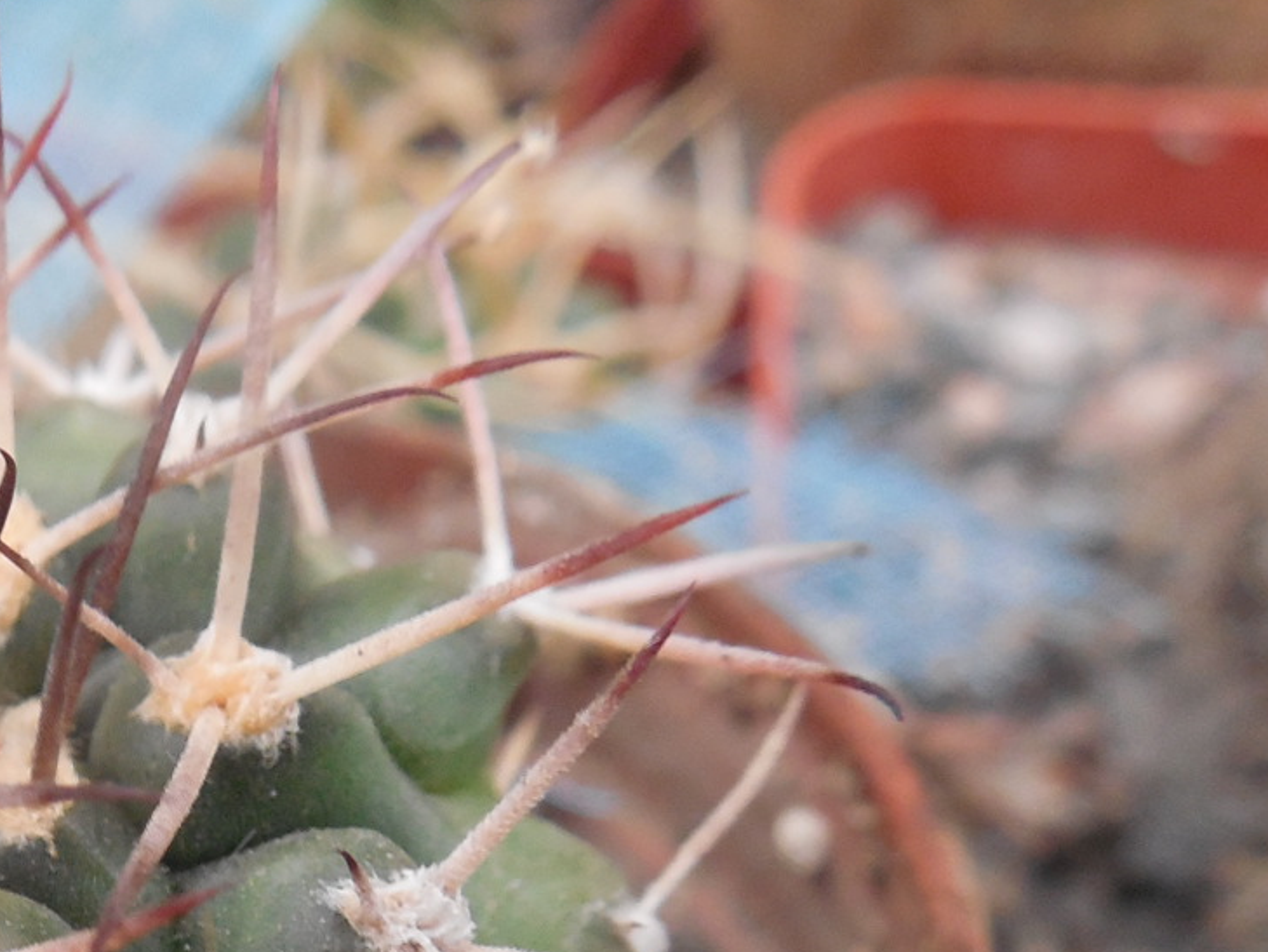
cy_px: 921
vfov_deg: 21.0
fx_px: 2491
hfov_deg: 26.4
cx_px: -118
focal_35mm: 68
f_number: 3.6
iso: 400
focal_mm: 5.6
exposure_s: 1/20
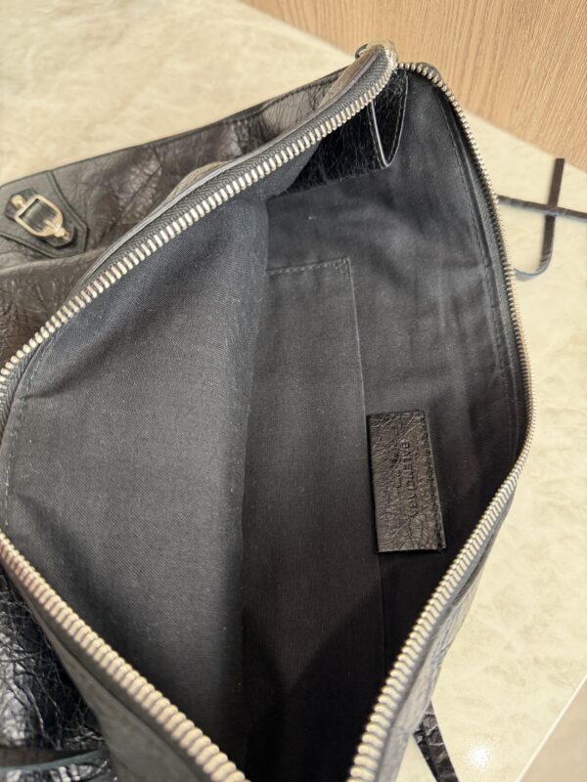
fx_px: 543
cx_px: 294
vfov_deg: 71.6
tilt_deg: -63.7
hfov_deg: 56.8
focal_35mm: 24
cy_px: 391
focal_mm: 6.76
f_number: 1.78
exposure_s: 1/60
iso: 320
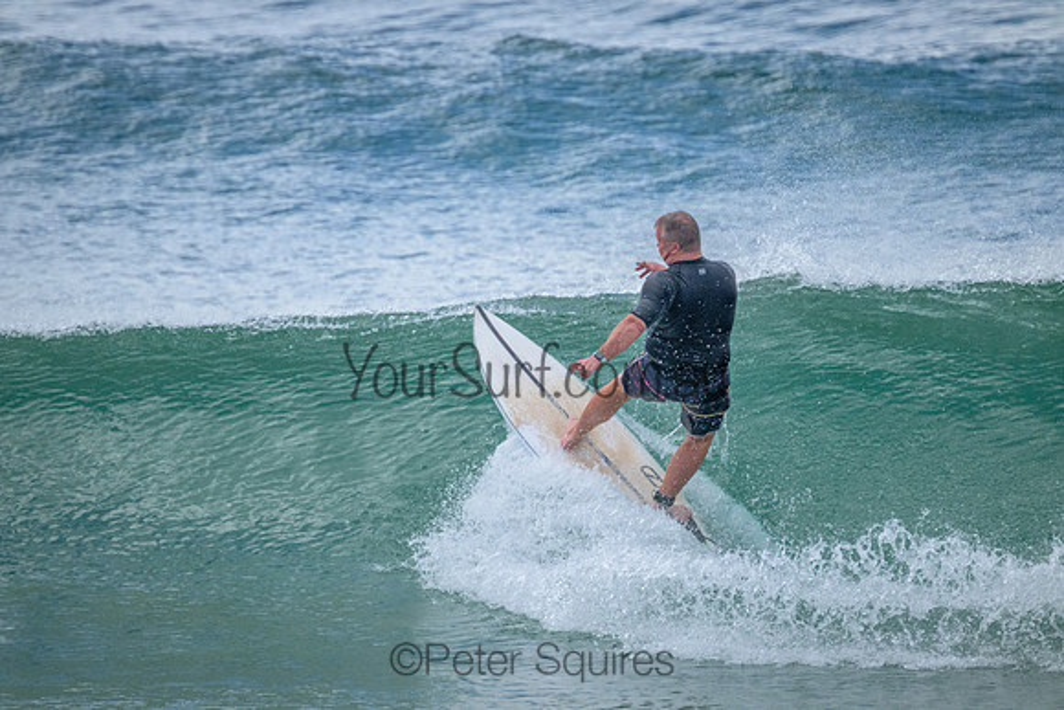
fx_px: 23649
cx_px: 532
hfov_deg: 2.6
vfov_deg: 1.7
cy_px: 355
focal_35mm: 800
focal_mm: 800
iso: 4000
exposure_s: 1/1250
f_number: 11
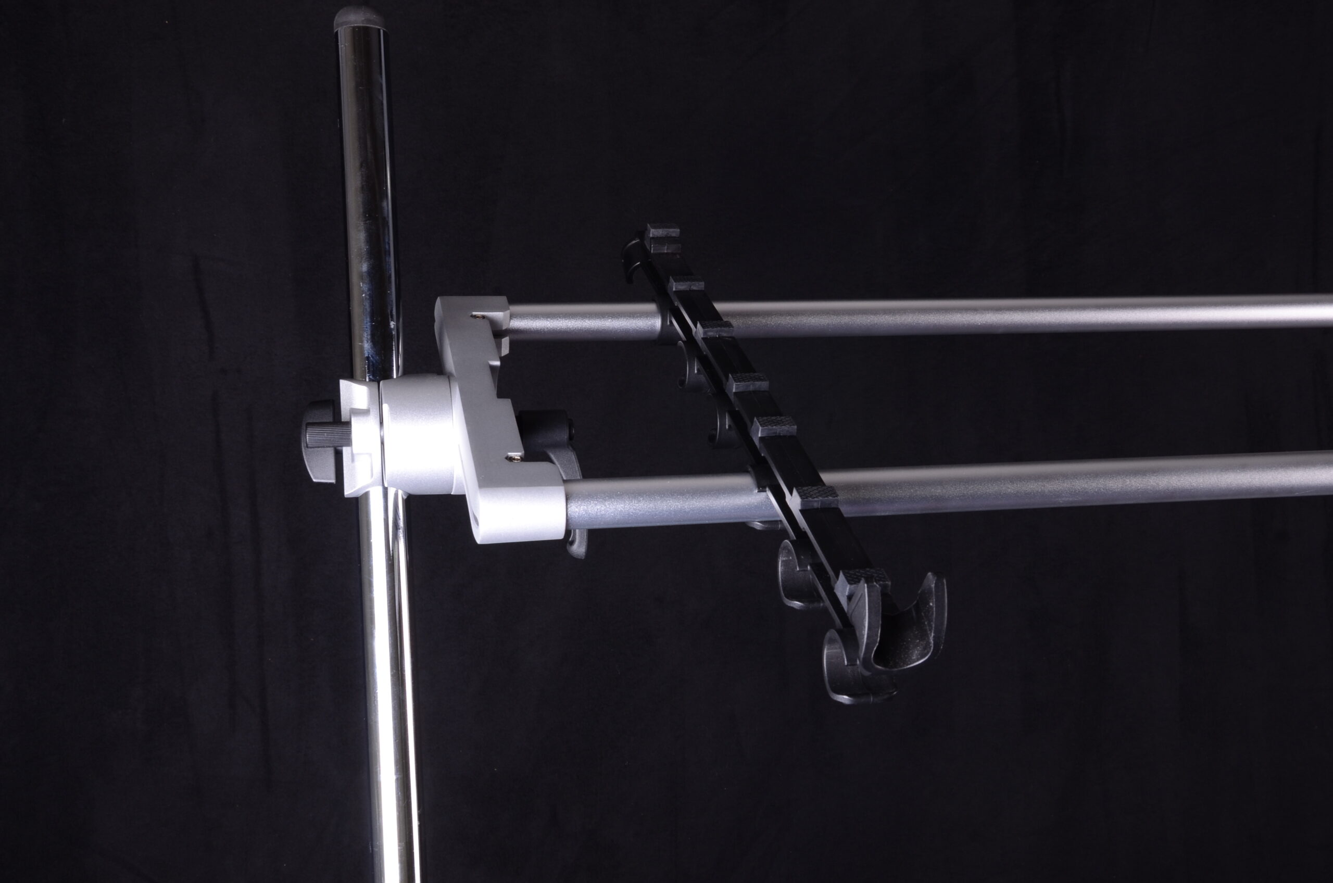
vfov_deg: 34.1
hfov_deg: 49.6
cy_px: 442
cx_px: 666
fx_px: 1441
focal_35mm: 39
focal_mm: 26
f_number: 13
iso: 200
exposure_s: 1/200
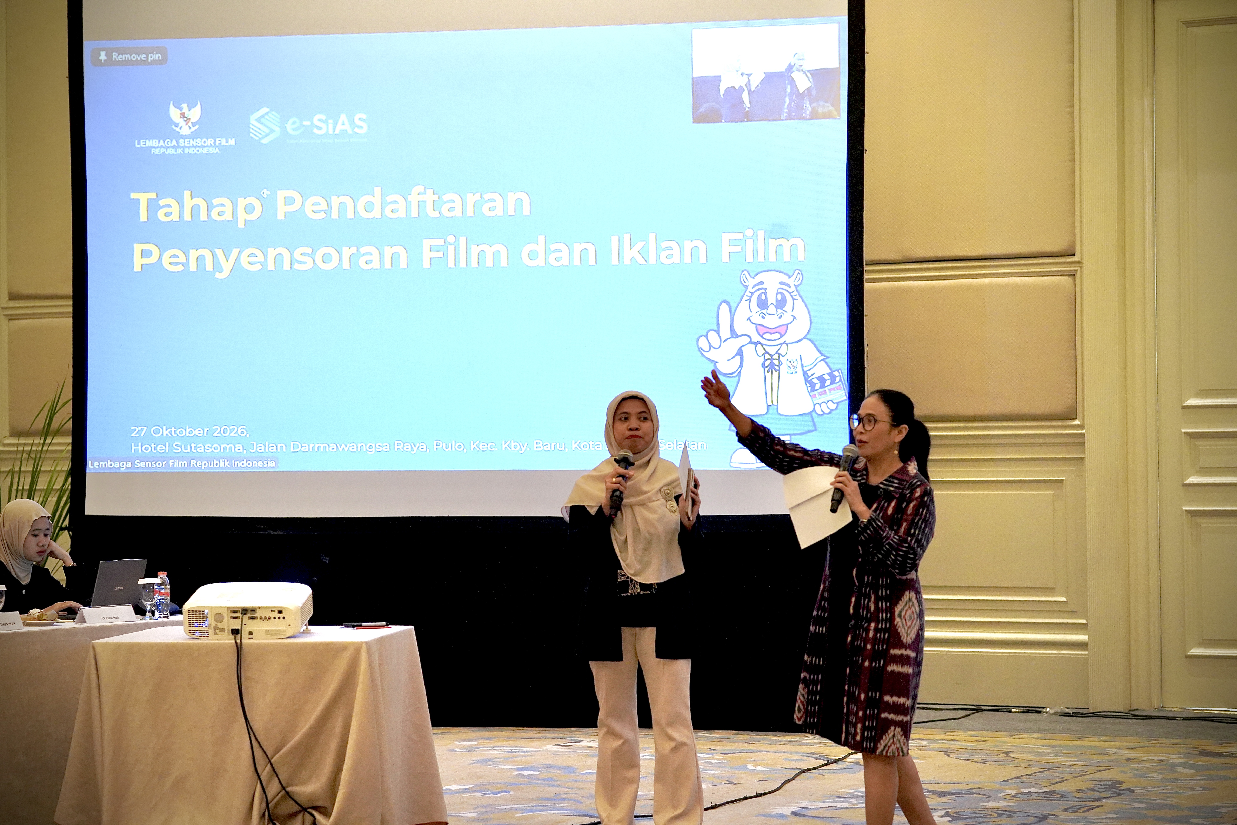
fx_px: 2920
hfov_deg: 23.9
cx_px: 618
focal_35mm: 85
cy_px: 412
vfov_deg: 16.1
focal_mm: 85
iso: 6400
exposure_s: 1/160
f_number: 4
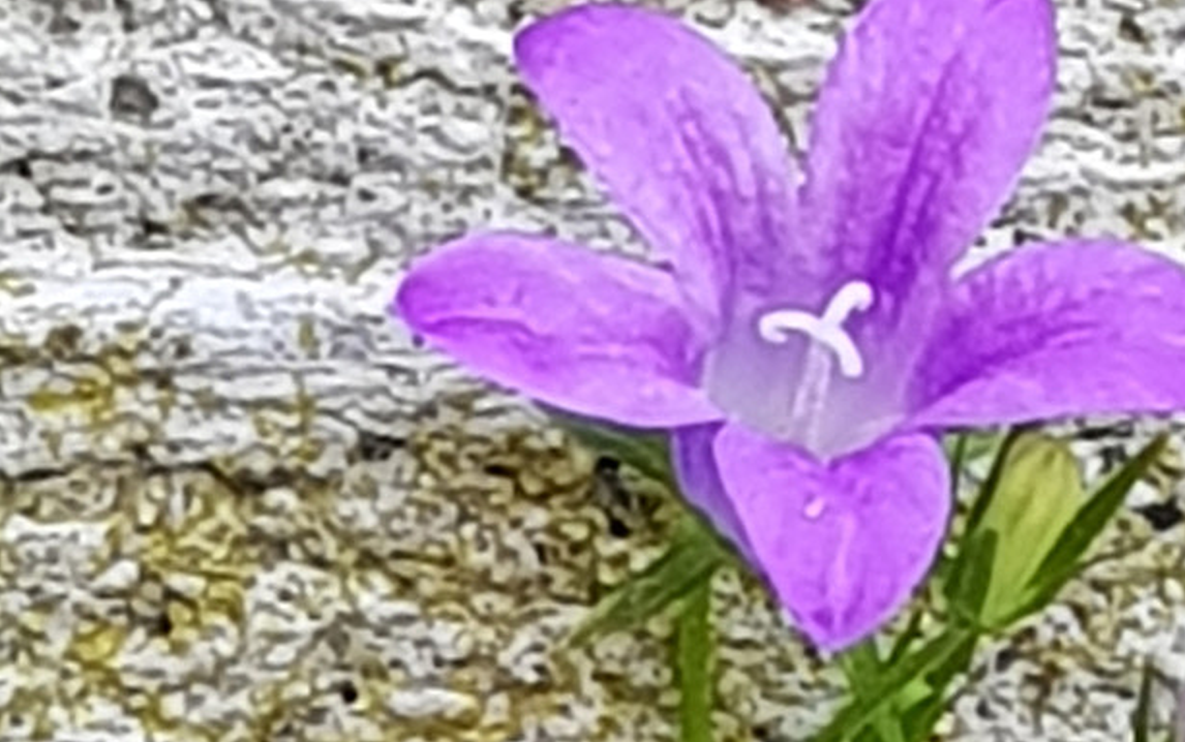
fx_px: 2326
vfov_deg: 15.4
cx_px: 866
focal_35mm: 72
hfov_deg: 28.2
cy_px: 1362
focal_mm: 4.2
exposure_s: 1/100
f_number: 1.7
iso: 64
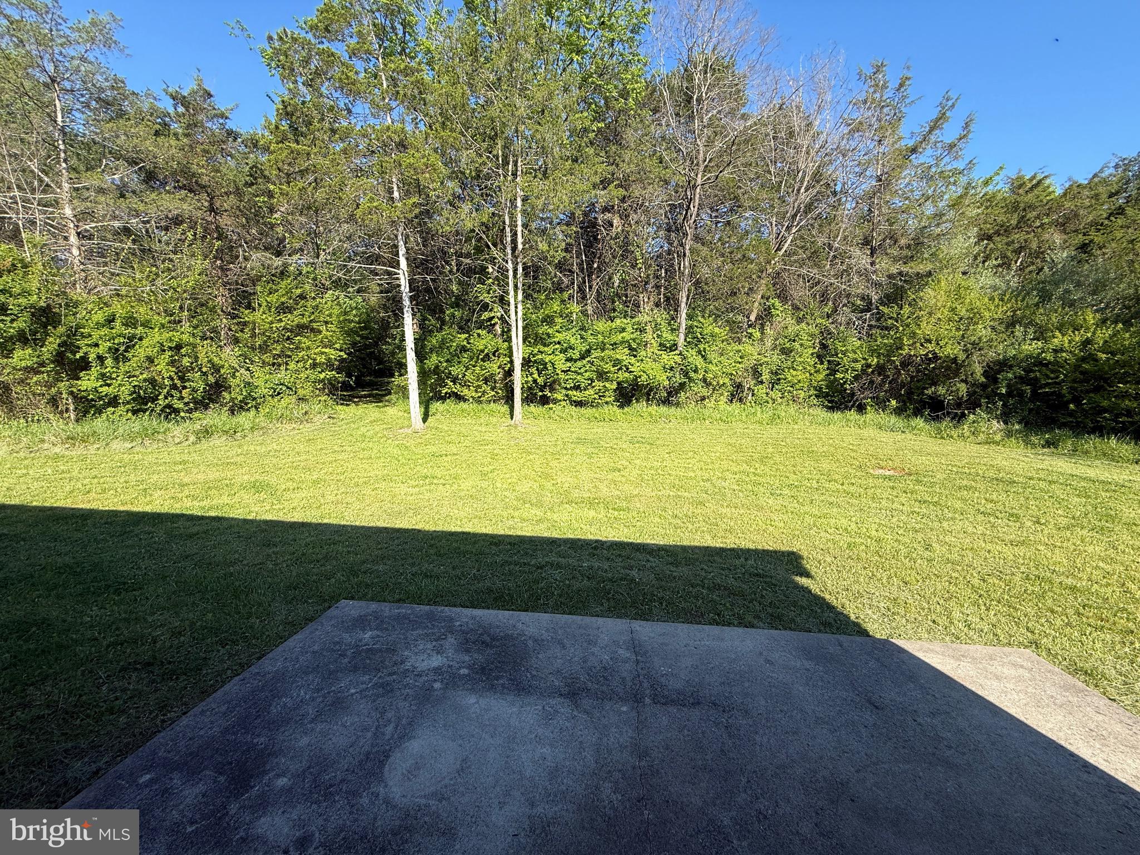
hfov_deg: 102.1
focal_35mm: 14
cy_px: 428
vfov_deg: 85.7
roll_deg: -1.3
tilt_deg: -5.3
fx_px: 461
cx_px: 570
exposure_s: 1/928
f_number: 2.2
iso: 50
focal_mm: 2.22
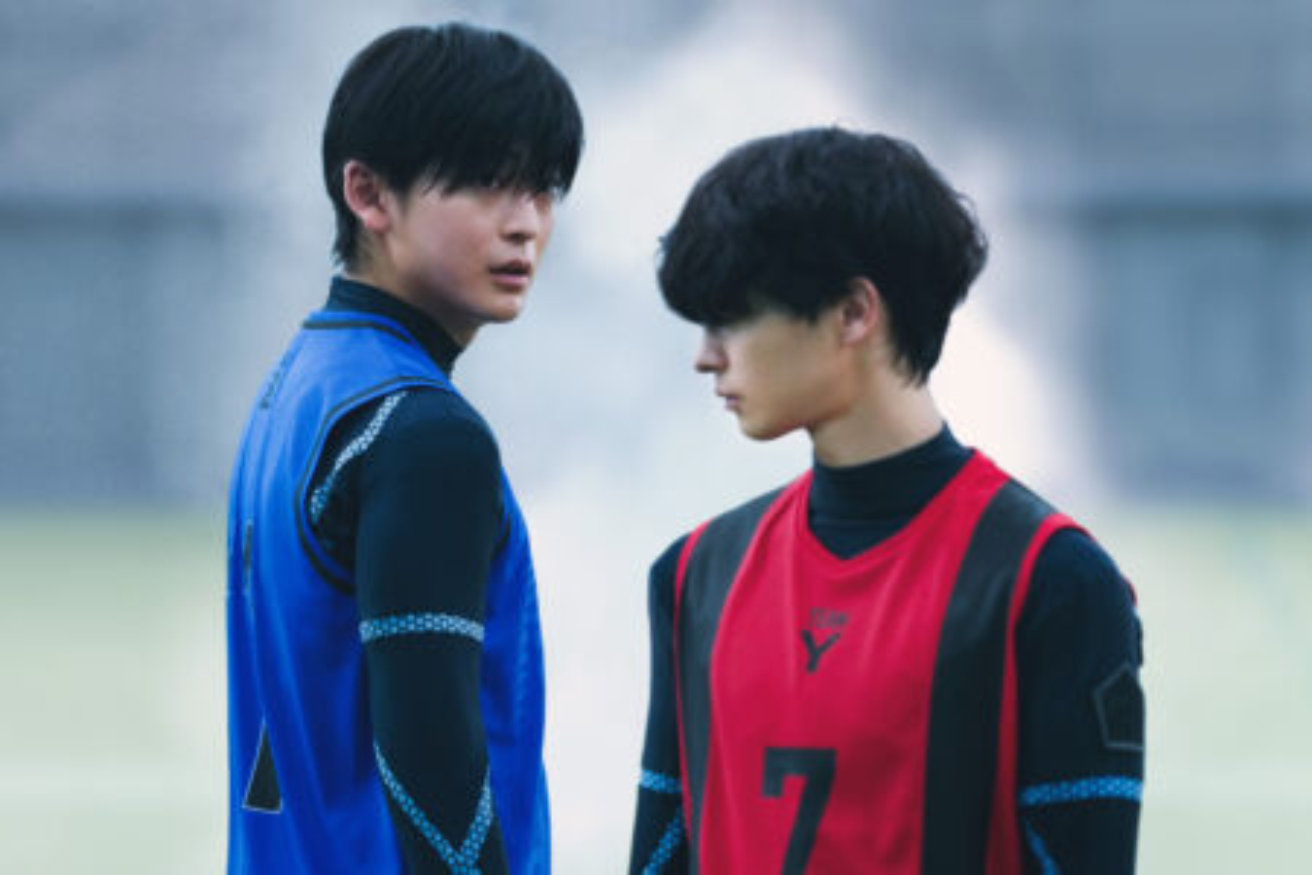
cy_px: 438
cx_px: 656
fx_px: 10932
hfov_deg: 6.9
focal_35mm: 300
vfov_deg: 4.6
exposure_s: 1/320
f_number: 4.5
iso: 800
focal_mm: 300
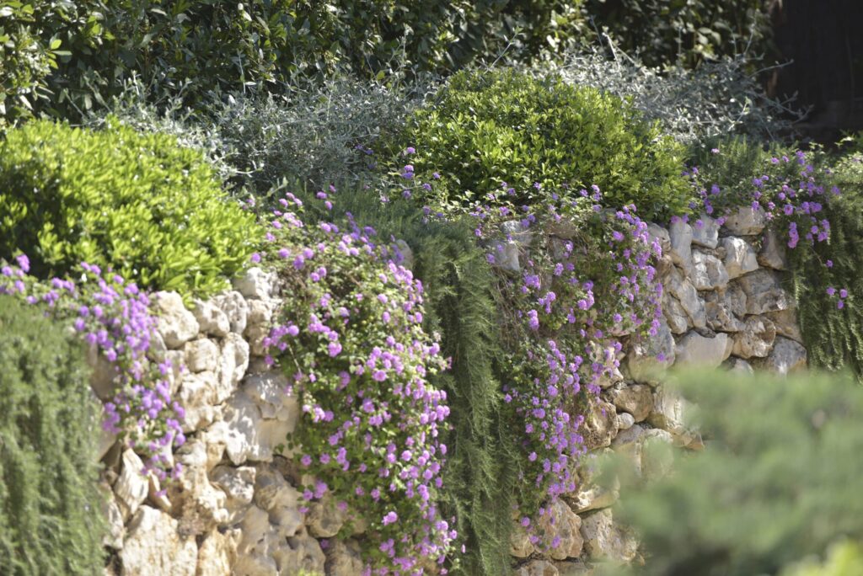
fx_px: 4797
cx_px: 432
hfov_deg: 10.3
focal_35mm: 200
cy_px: 288
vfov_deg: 6.9
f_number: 2.8
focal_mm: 200
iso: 100
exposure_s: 1/500
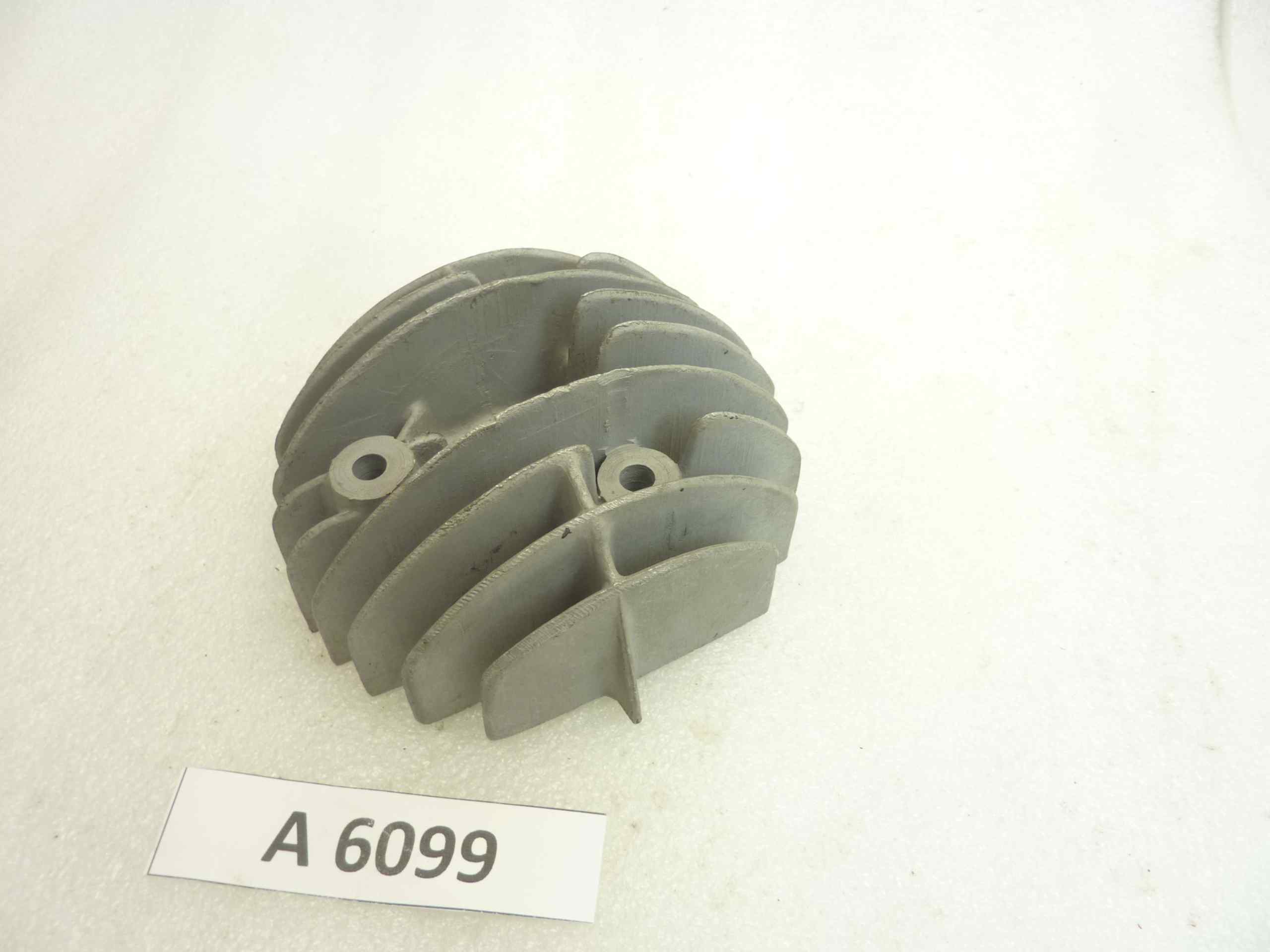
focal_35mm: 25
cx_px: 635
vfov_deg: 54.9
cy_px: 476
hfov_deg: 69.4
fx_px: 917
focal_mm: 4.1
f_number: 3.3
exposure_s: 1/15
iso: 125
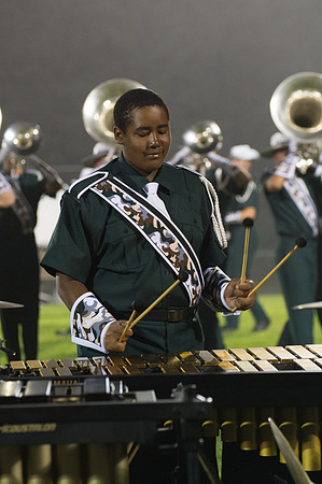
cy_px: 242
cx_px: 164
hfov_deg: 7.1
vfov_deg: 10.7
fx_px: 2592
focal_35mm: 193
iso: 4000
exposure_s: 1/160
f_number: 4.8
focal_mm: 125
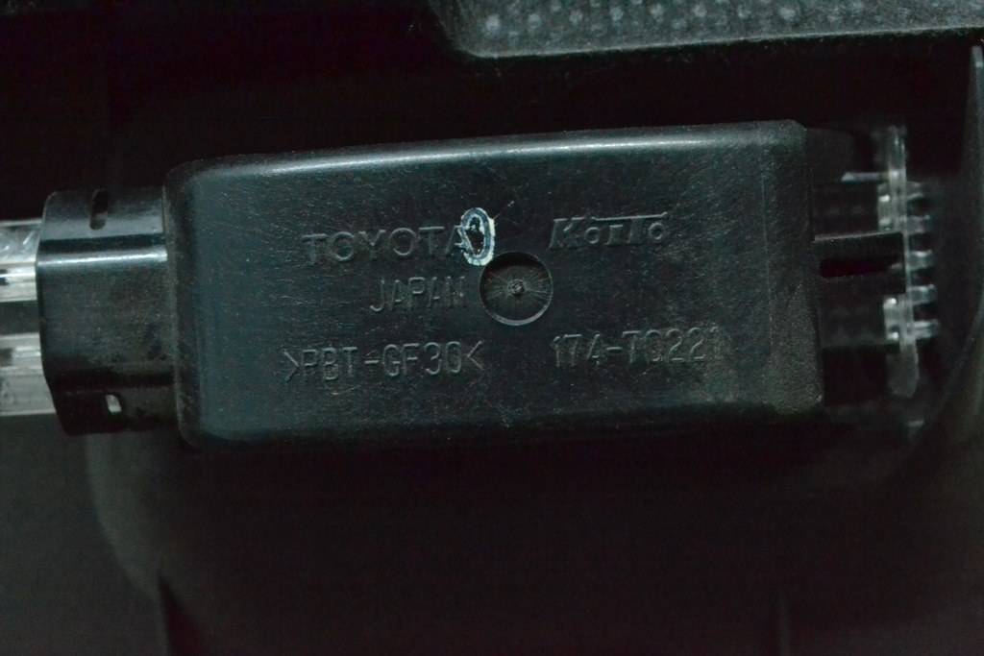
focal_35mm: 82
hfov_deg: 24.6
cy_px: 328
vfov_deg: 16.6
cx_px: 492
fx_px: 2255
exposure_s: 1/100
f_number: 13
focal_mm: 55
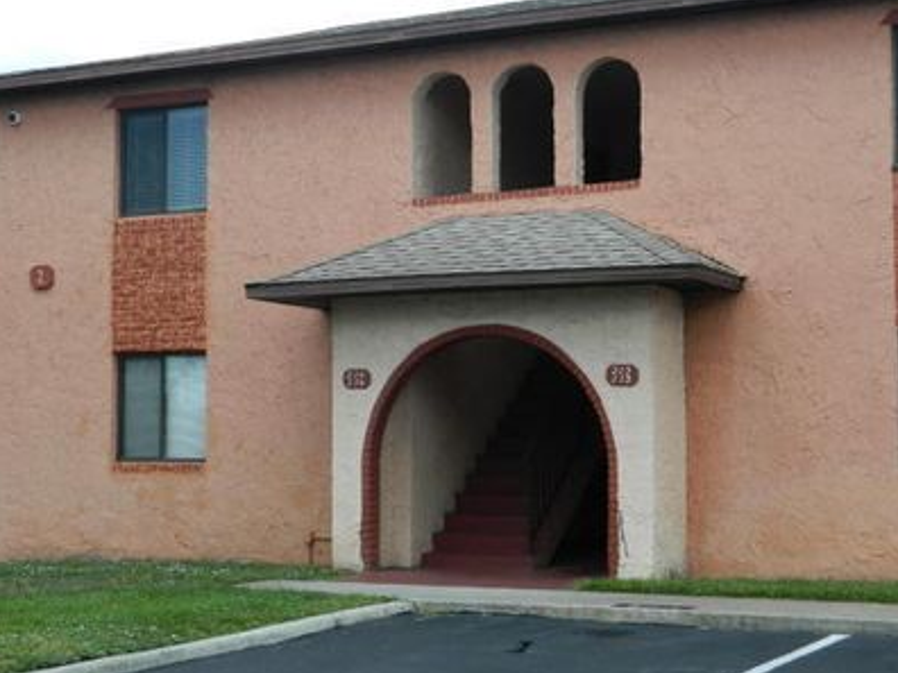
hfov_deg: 27.0
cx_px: 379
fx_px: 1868
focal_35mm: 72
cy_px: 352
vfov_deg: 20.4
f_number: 3.8
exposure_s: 1/320
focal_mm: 10.2
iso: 80
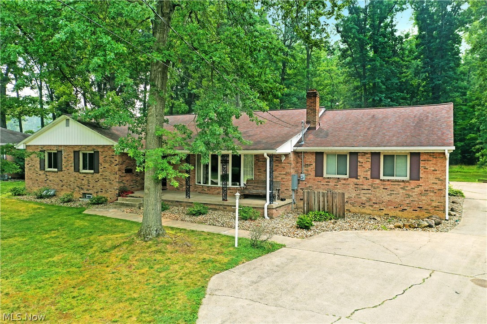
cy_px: 162
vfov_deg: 46.4
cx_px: 244
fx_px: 379
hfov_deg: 65.5
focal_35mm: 28
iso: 100
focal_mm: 10.26
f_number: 5
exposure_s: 1/200
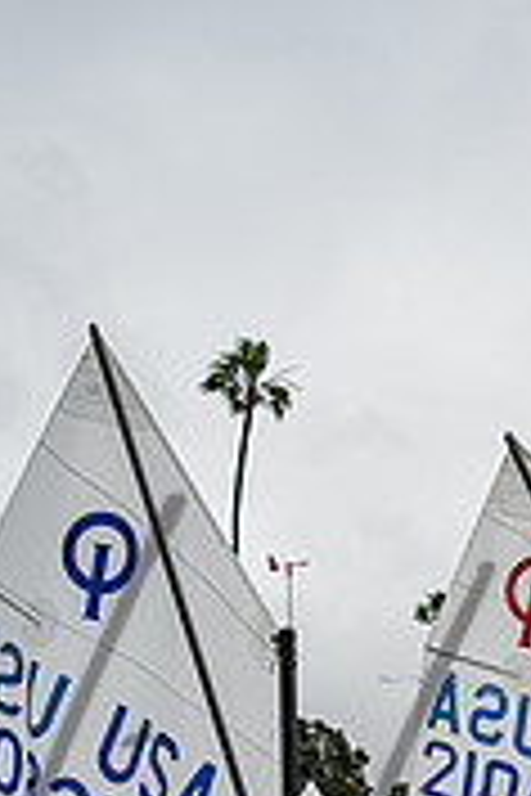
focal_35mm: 61
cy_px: 823
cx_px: 518
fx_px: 1350
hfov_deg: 21.6
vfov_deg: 30.2
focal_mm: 24
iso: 320
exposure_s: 1/2500
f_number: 4
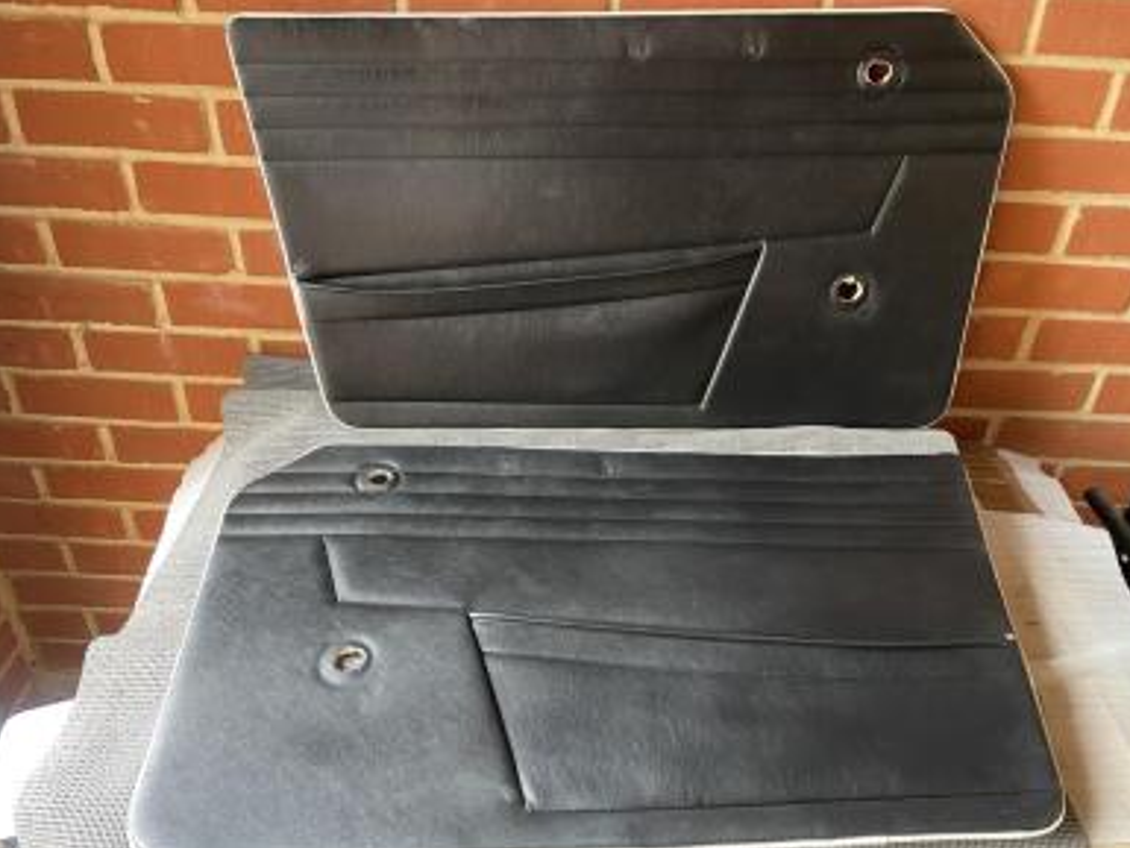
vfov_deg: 51.4
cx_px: 575
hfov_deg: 65.3
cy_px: 431
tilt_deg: -33.3
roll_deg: -3.2
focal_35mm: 27
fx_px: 882
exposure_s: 1/50
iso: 125
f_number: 1.6
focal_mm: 4.2
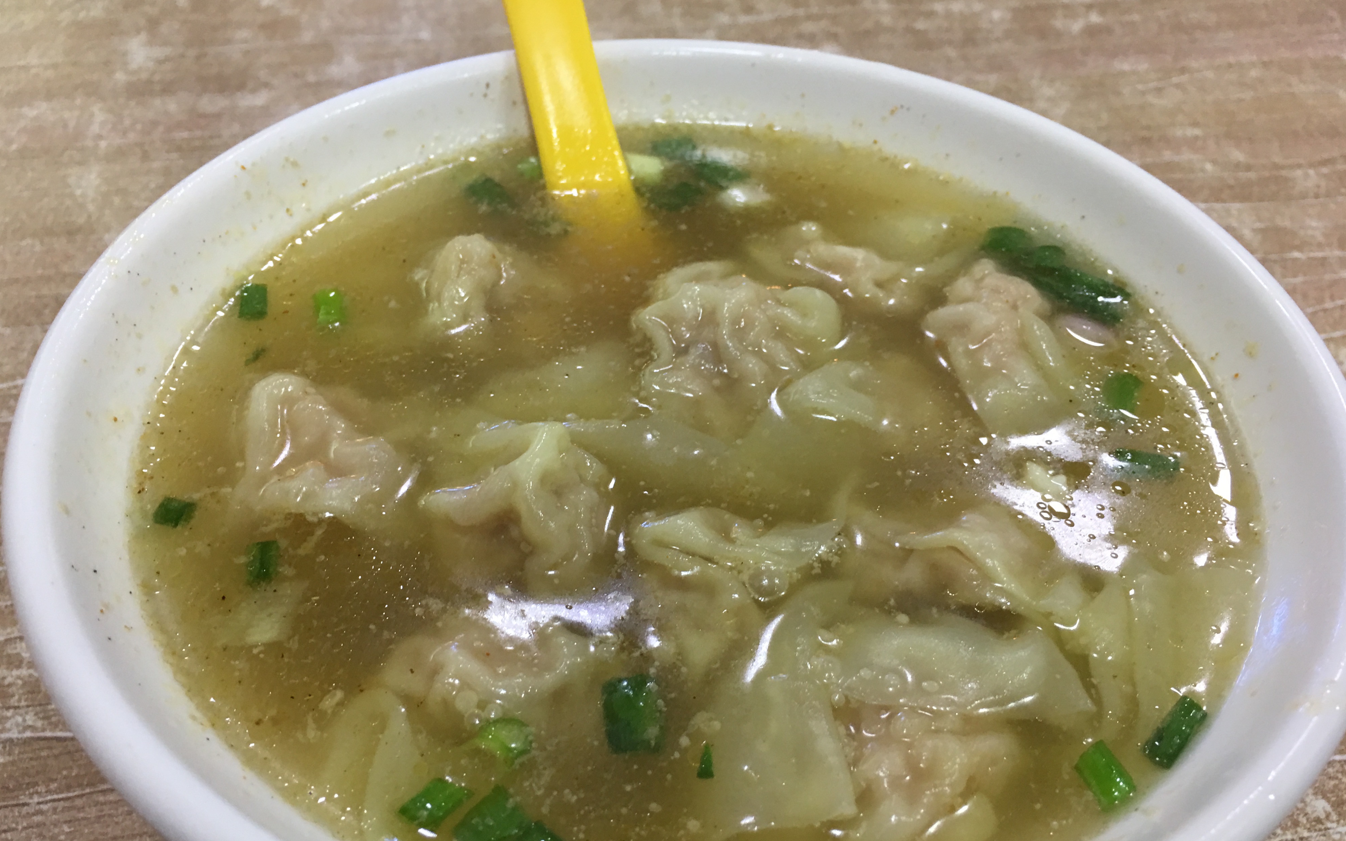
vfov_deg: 40.4
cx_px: 675
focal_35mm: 31
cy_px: 503
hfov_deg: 61.2
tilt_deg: -48.2
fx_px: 1137
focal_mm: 4.15
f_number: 2.2
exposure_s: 1/17
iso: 50
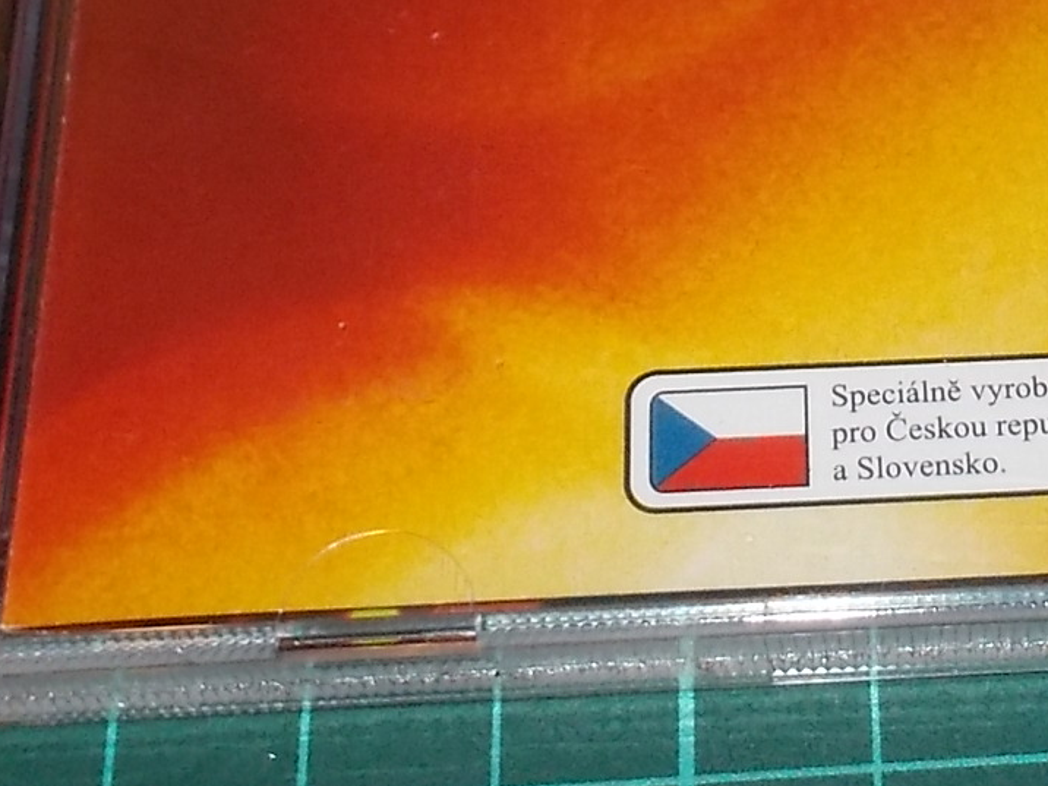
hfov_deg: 20.7
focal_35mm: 92
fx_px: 2785
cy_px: -76
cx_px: 998
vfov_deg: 15.6
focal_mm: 4.1
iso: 200
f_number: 3.3
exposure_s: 1/30
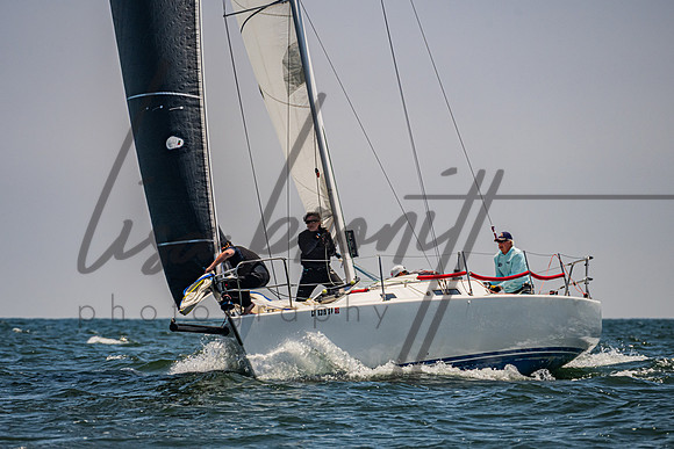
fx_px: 8060
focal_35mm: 430
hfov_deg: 4.8
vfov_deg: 3.2
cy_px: 192
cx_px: 316
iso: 400
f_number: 8
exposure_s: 1/3200
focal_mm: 320
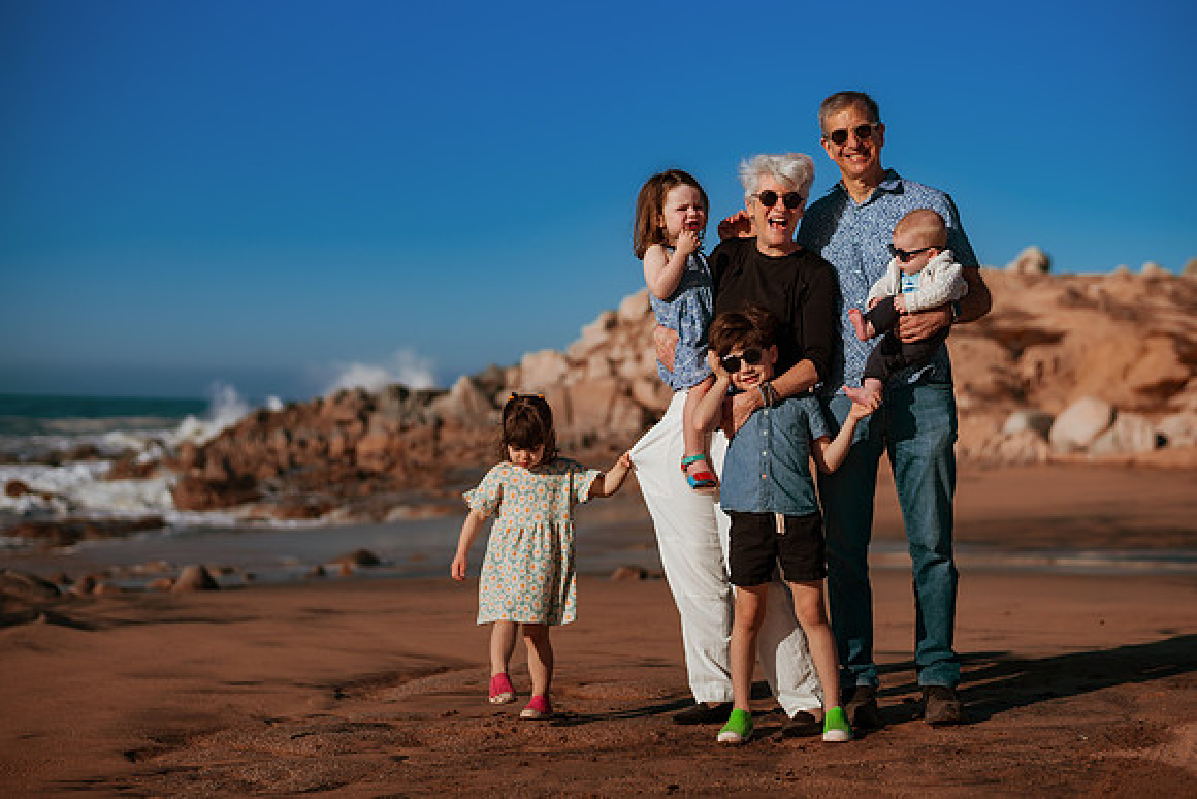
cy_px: 400
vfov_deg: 23.4
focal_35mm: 58
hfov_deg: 34.5
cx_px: 598
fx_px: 1929
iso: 50
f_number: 2.5
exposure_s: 1/8000
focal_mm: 58
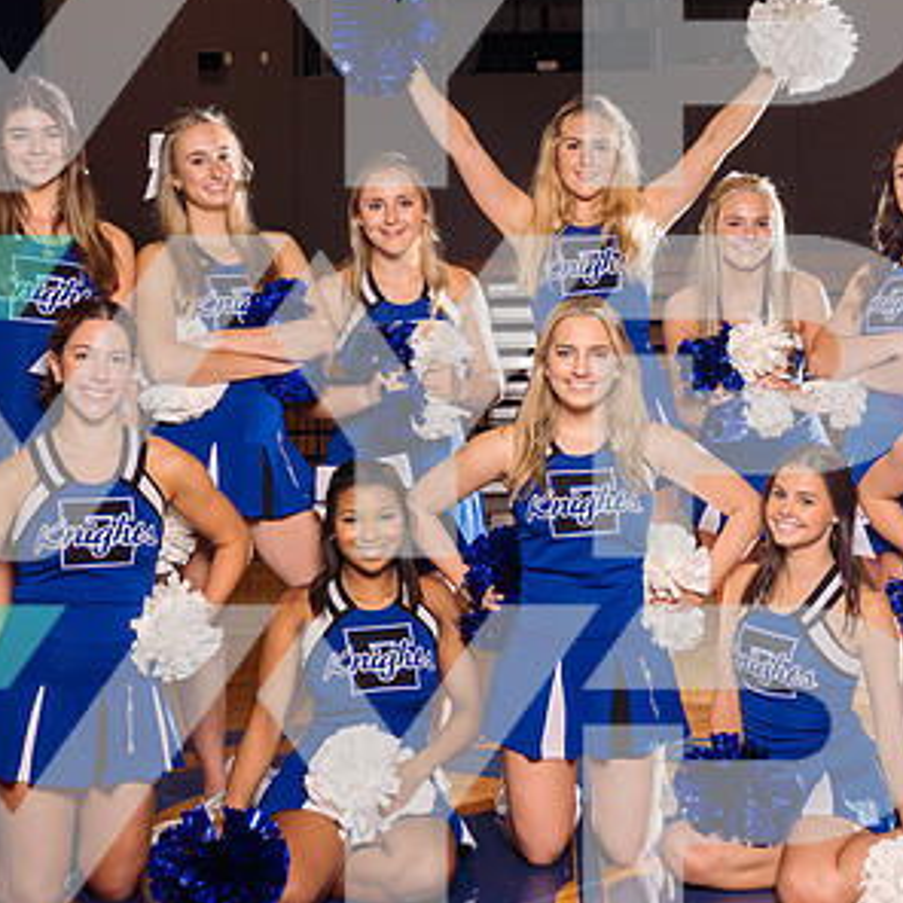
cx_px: 534
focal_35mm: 55
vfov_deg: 31.1
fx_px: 1623
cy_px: 398
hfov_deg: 31.0
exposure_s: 1/250
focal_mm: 33
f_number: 8
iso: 250
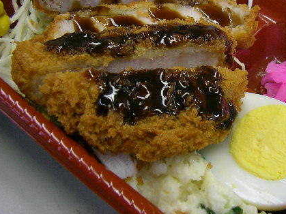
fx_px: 479
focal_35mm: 58
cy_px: 51
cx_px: 211
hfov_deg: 32.7
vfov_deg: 24.9
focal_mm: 6
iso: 100
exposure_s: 1/28.1
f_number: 2.9
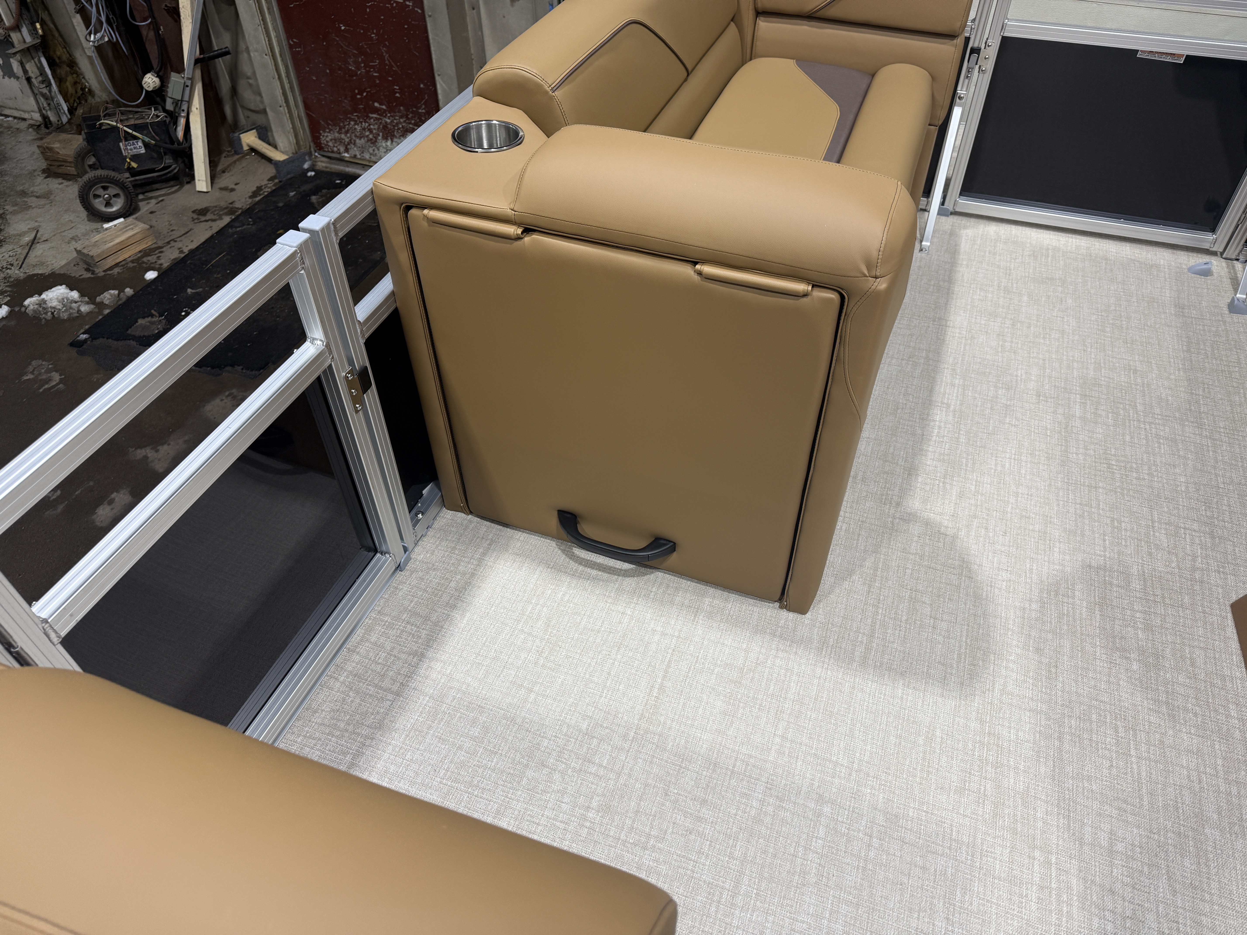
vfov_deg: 56.8
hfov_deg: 71.6
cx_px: 624
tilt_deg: -43.1
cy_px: 468
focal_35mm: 24
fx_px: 865
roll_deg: +1.1
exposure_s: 1/120
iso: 80
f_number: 1.78
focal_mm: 6.76
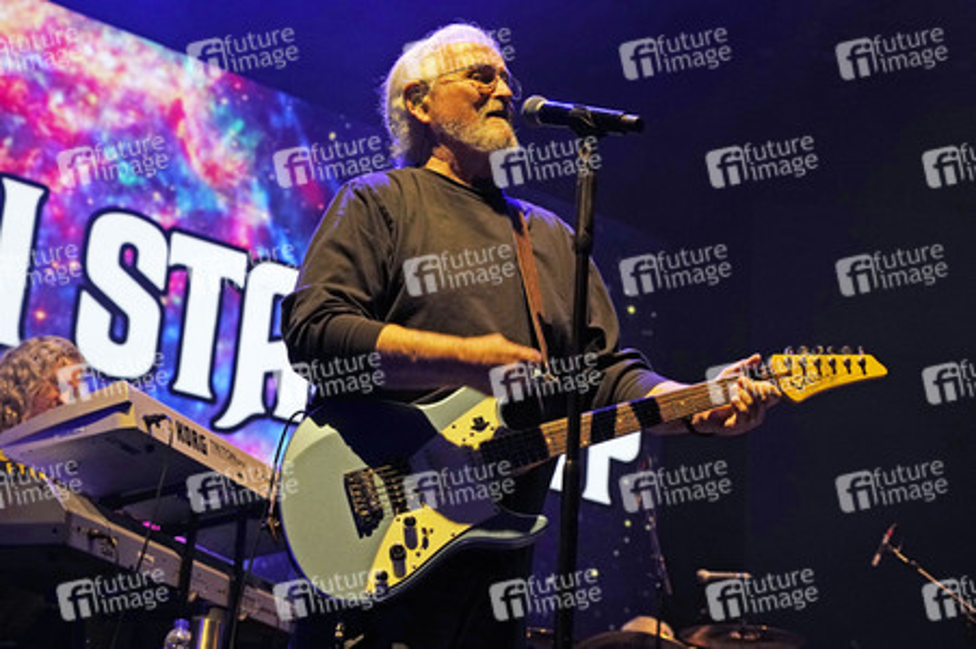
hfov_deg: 36.9
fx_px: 1463
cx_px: 488
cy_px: 324
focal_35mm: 54
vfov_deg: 25.0
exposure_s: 1/100
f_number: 5.6
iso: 1600
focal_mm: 54
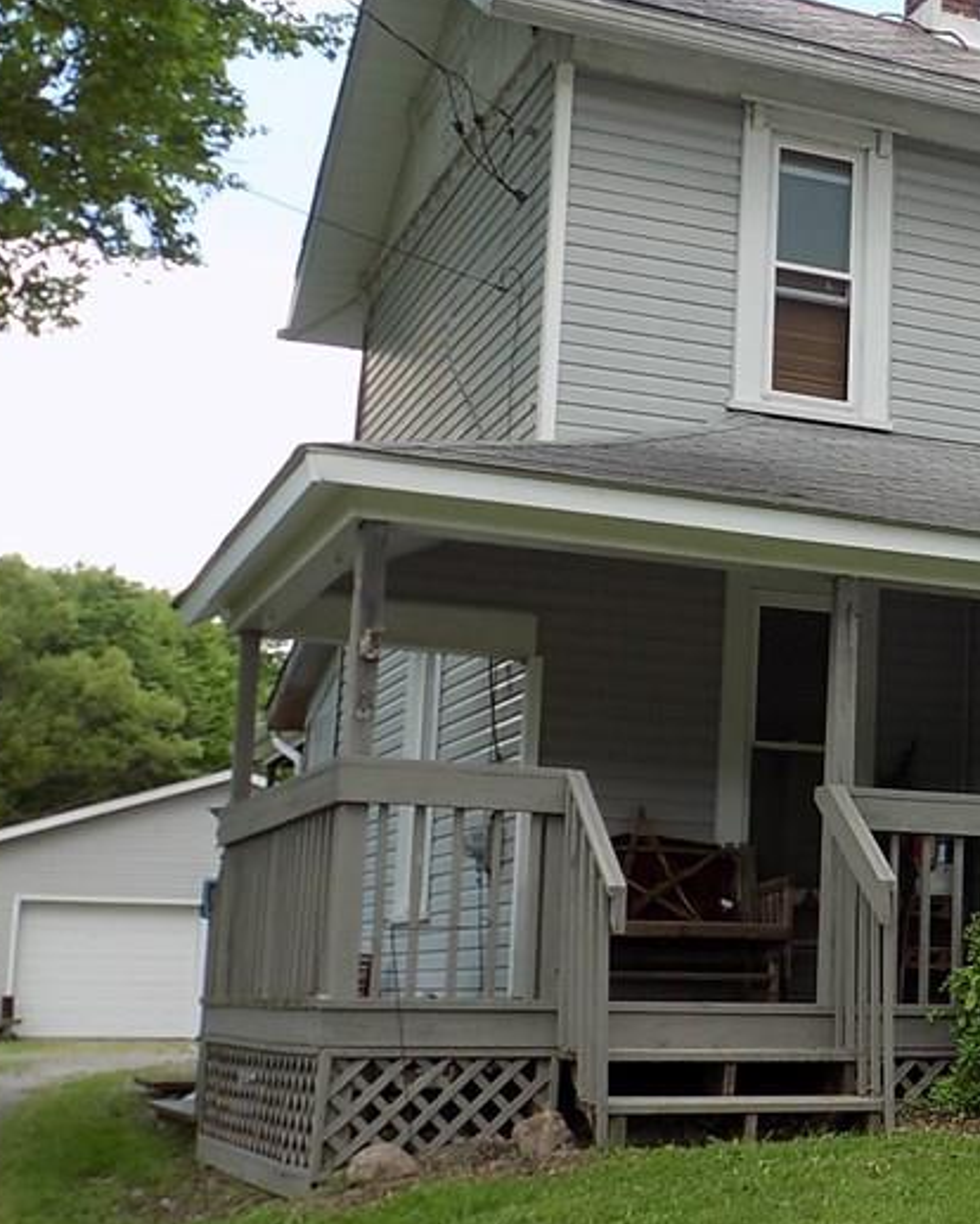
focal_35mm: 58
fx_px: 2102
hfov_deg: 24.4
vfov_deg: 32.5
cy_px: 627
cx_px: 1101
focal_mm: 5.3
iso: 80
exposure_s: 1/250
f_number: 3.3
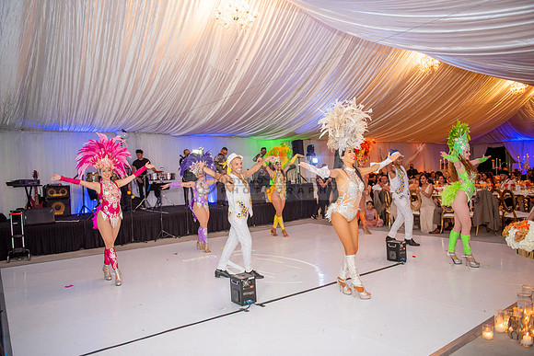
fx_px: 386
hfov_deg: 69.4
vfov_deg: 49.6
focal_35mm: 26
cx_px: 267
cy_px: 178
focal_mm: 26
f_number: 2.8
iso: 1000
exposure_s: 1/160
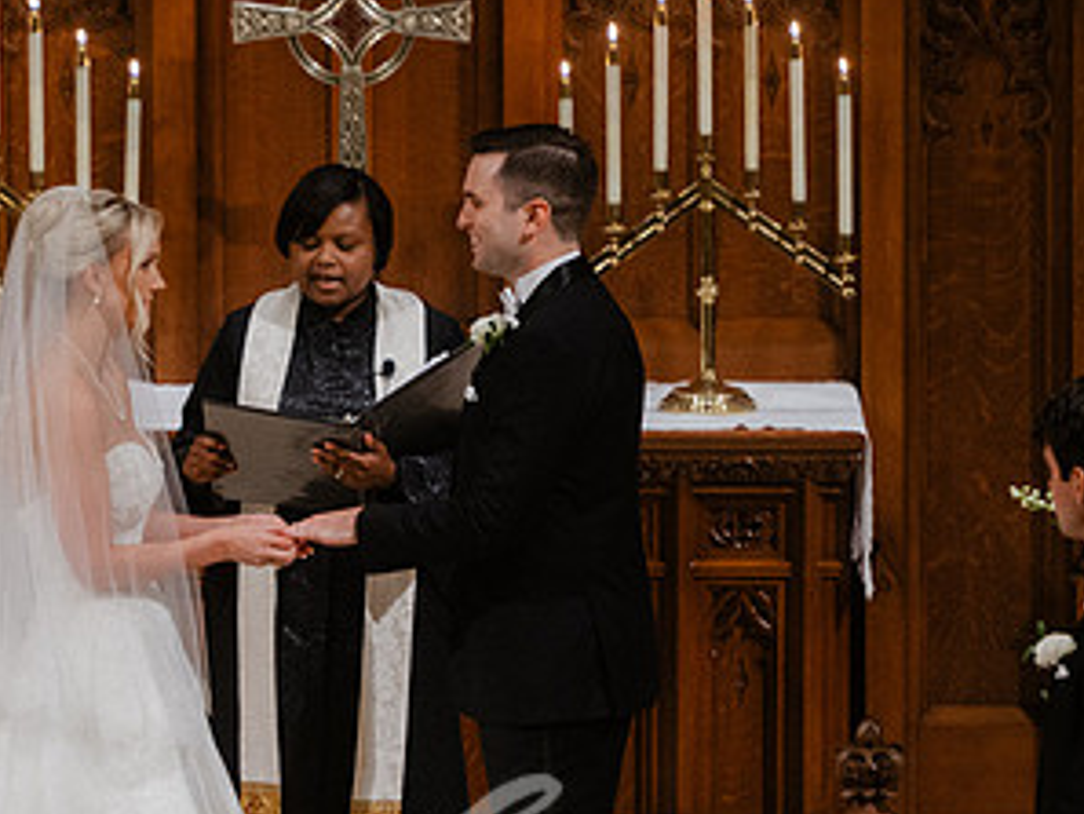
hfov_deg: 4.8
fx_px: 12907
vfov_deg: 3.6
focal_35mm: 412
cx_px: 325
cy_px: 500
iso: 2000
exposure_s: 1/125
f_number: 2.8
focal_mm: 200
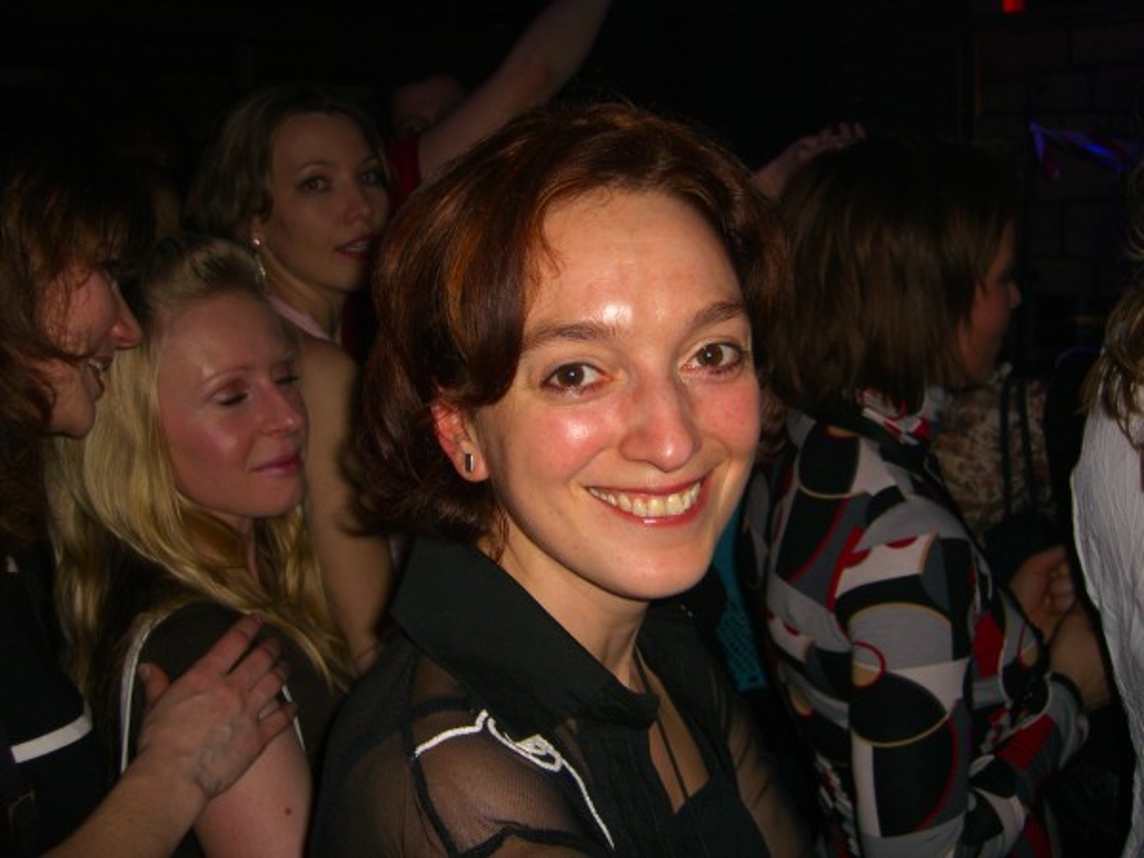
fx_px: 1256
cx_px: 572
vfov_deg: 37.7
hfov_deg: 49.0
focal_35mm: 38
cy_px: 429
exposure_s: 1/60
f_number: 2.8
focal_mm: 7.9
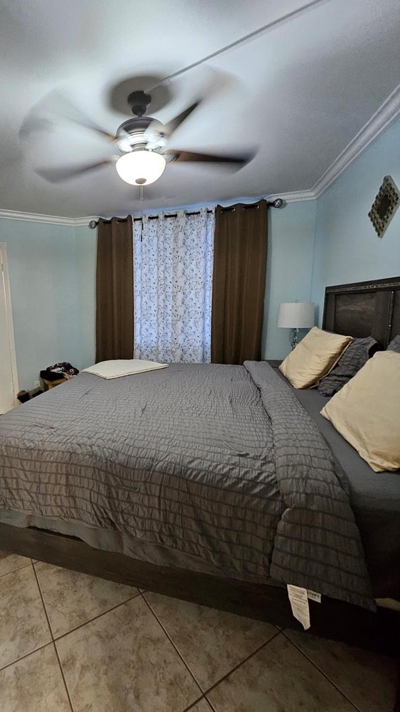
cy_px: 359
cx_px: 119
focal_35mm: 15
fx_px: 283
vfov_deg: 103.0
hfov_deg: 67.6
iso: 400
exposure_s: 1/30
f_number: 2.2
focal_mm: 1.74
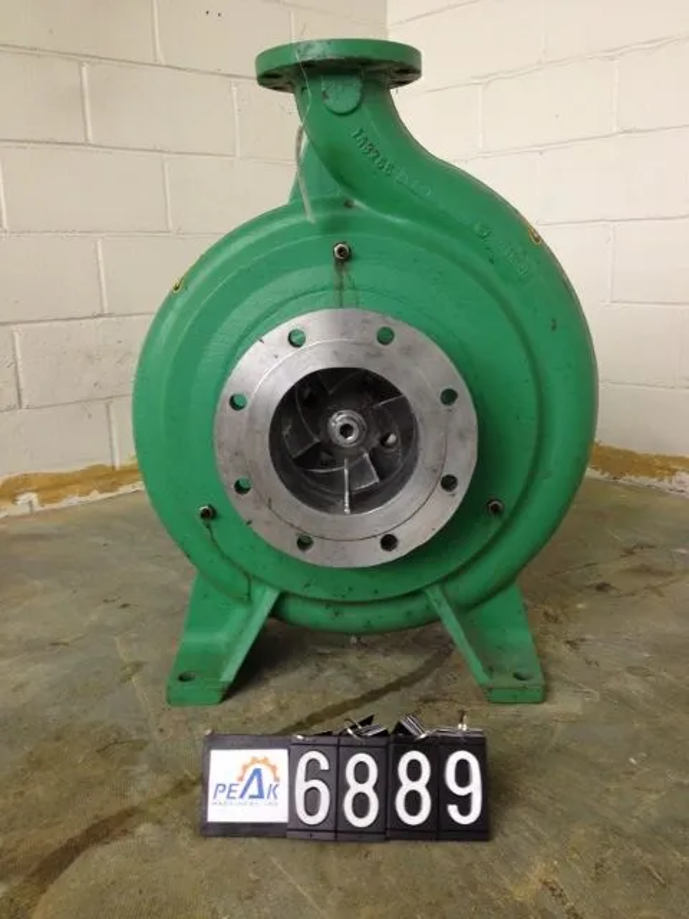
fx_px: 929
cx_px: 344
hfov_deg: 40.7
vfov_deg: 52.6
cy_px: 460
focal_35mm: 35
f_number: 2.4
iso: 125
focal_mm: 4.28
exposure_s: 1/20
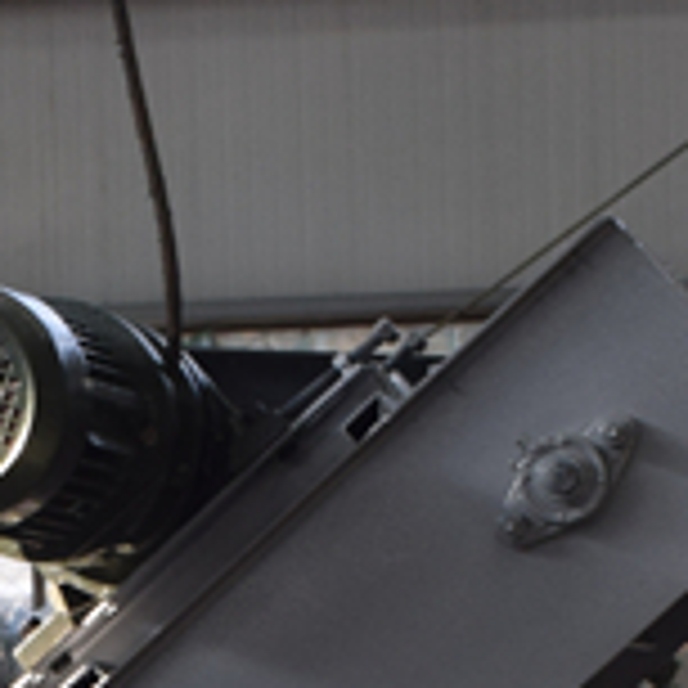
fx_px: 3930
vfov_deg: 9.5
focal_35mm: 175
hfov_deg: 9.9
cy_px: 1291
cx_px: -121
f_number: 6.3
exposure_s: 1/160
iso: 400
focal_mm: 21
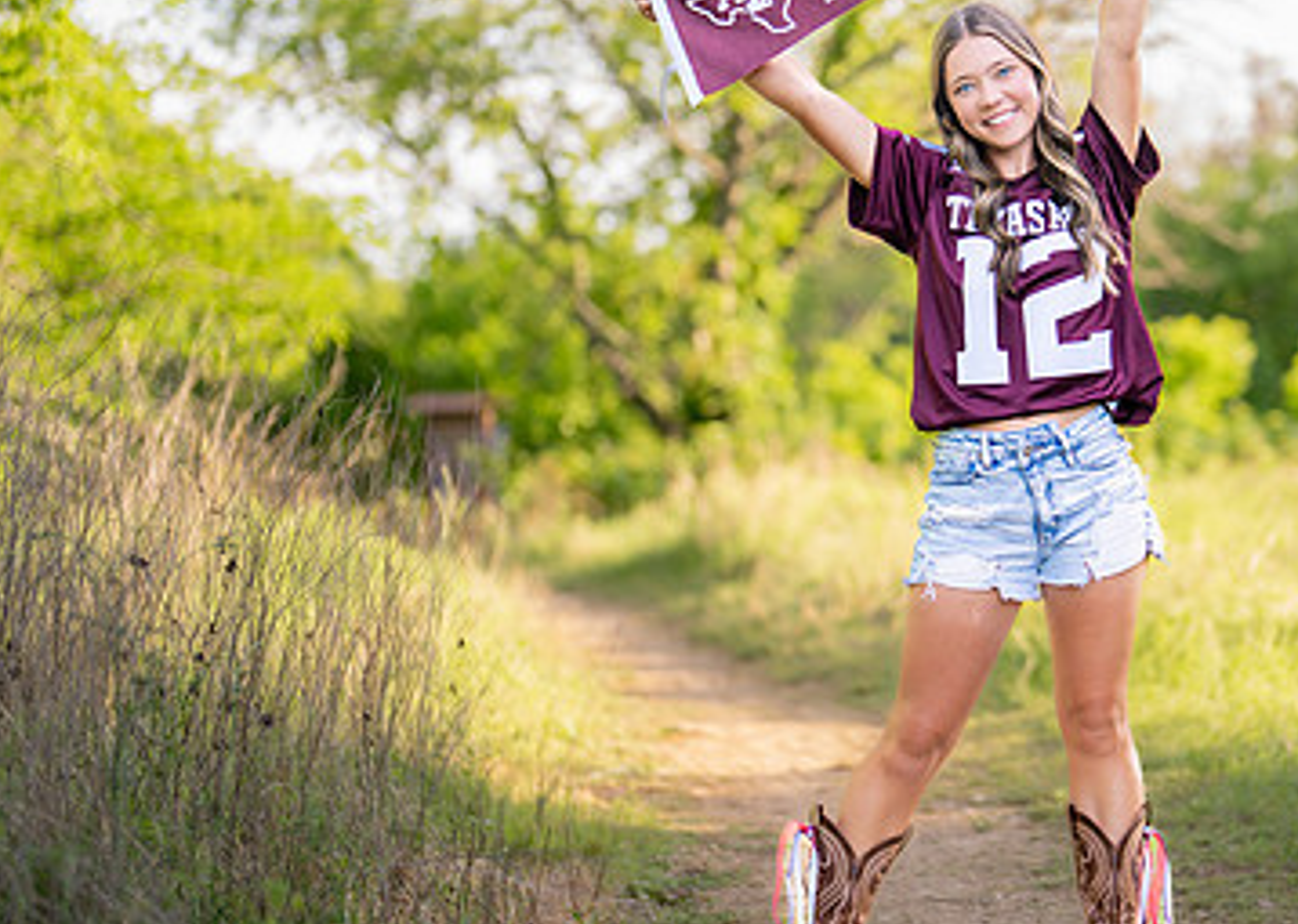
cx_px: 992
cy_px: 417
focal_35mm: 104
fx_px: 3830
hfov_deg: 19.1
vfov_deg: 13.8
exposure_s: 1/1250
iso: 200
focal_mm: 50
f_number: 1.2
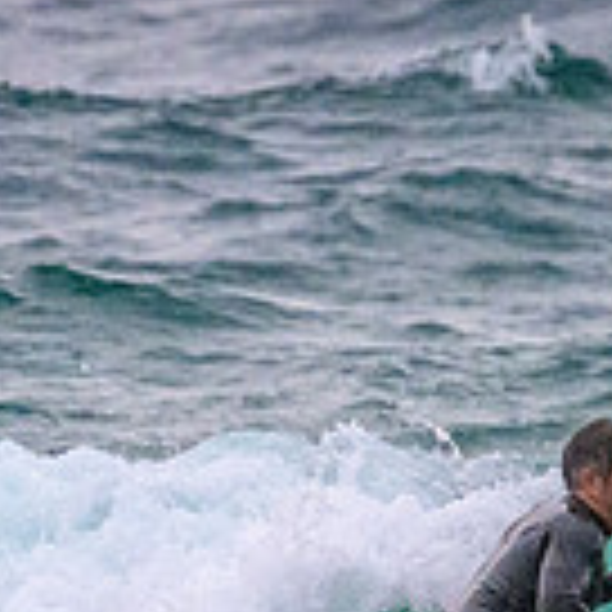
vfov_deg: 0.8
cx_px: 436
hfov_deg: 0.8
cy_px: 736
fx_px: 43405
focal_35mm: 2170
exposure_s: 1/2000
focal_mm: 600
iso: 7200
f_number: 11
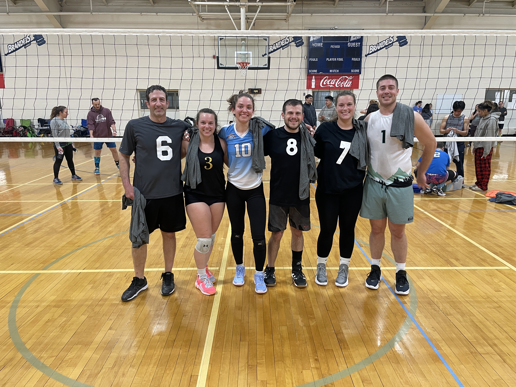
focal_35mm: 26
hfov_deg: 67.3
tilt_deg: -11.8
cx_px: 258
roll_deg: +0.2
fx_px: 388
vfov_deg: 53.1
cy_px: 194
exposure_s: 1/85
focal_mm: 4.2
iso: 125
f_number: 1.6
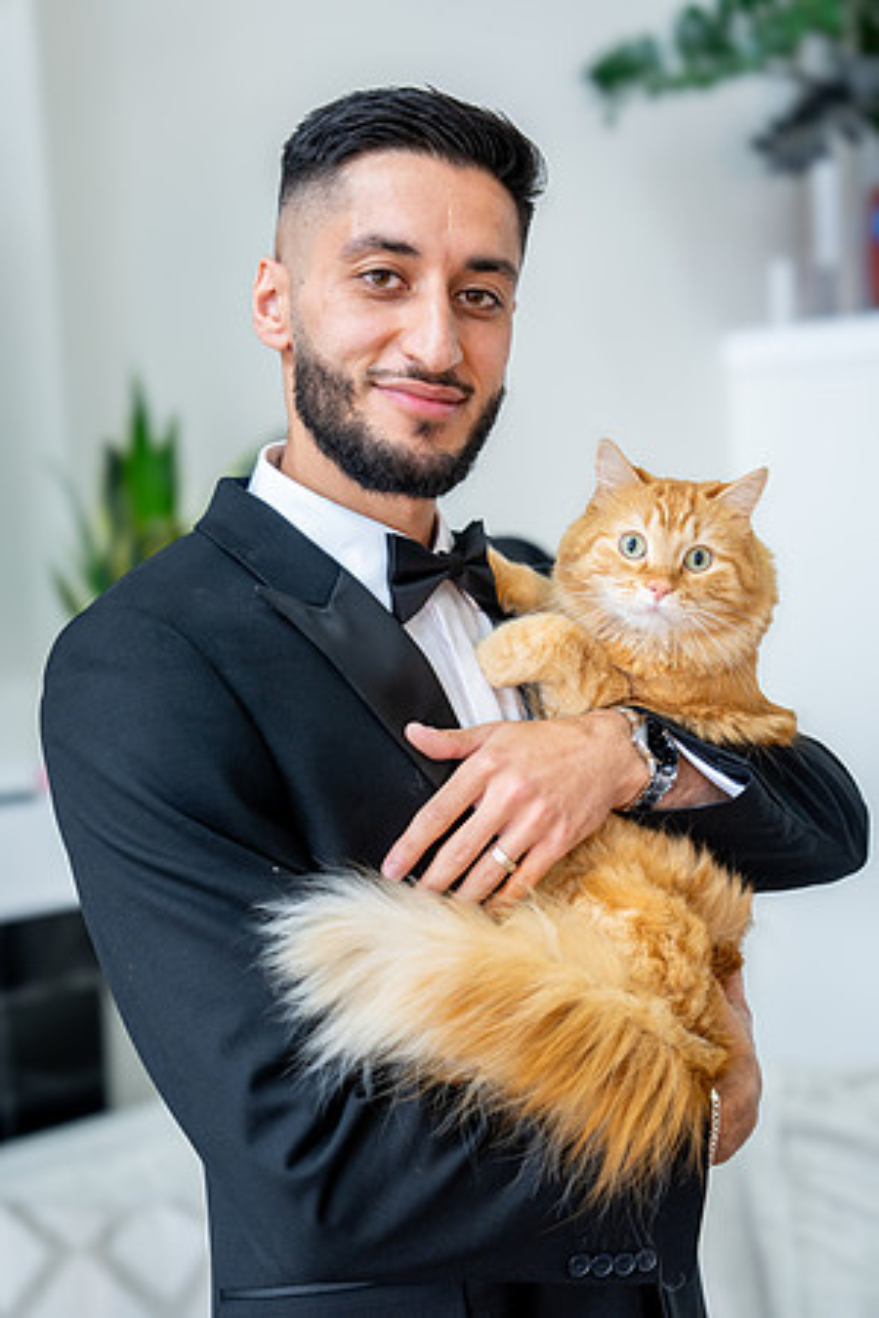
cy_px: 659
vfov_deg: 33.4
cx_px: 440
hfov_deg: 22.6
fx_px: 2197
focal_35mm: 60
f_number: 2.8
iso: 800
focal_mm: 60
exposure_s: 1/100
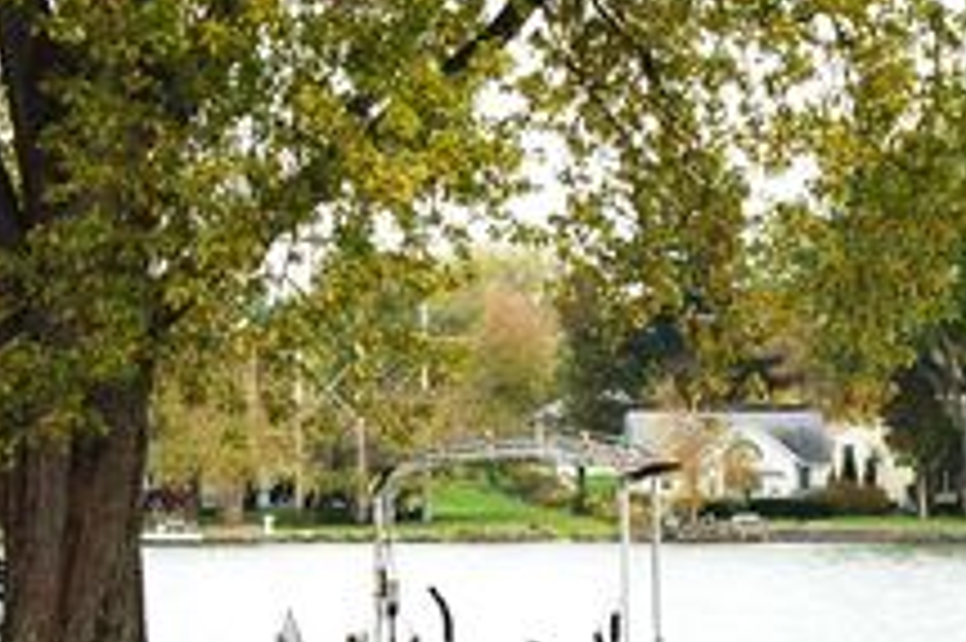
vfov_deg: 9.5
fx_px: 3834
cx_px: 485
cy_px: 602
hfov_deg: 14.4
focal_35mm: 143
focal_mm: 32
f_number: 8
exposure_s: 1/250
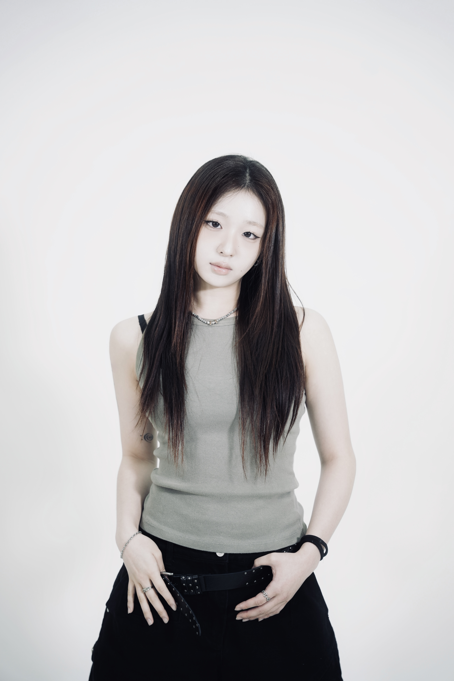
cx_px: 227
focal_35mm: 70
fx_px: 1324
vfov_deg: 28.8
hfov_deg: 19.5
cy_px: 340
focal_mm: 70
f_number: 2.8
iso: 250
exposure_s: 1/100
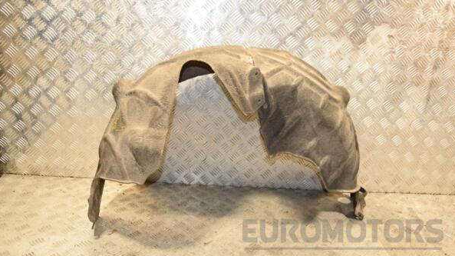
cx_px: 228
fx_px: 422
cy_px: 128
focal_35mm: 35
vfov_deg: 33.7
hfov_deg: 56.6
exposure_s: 1/200
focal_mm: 22
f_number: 5
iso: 800
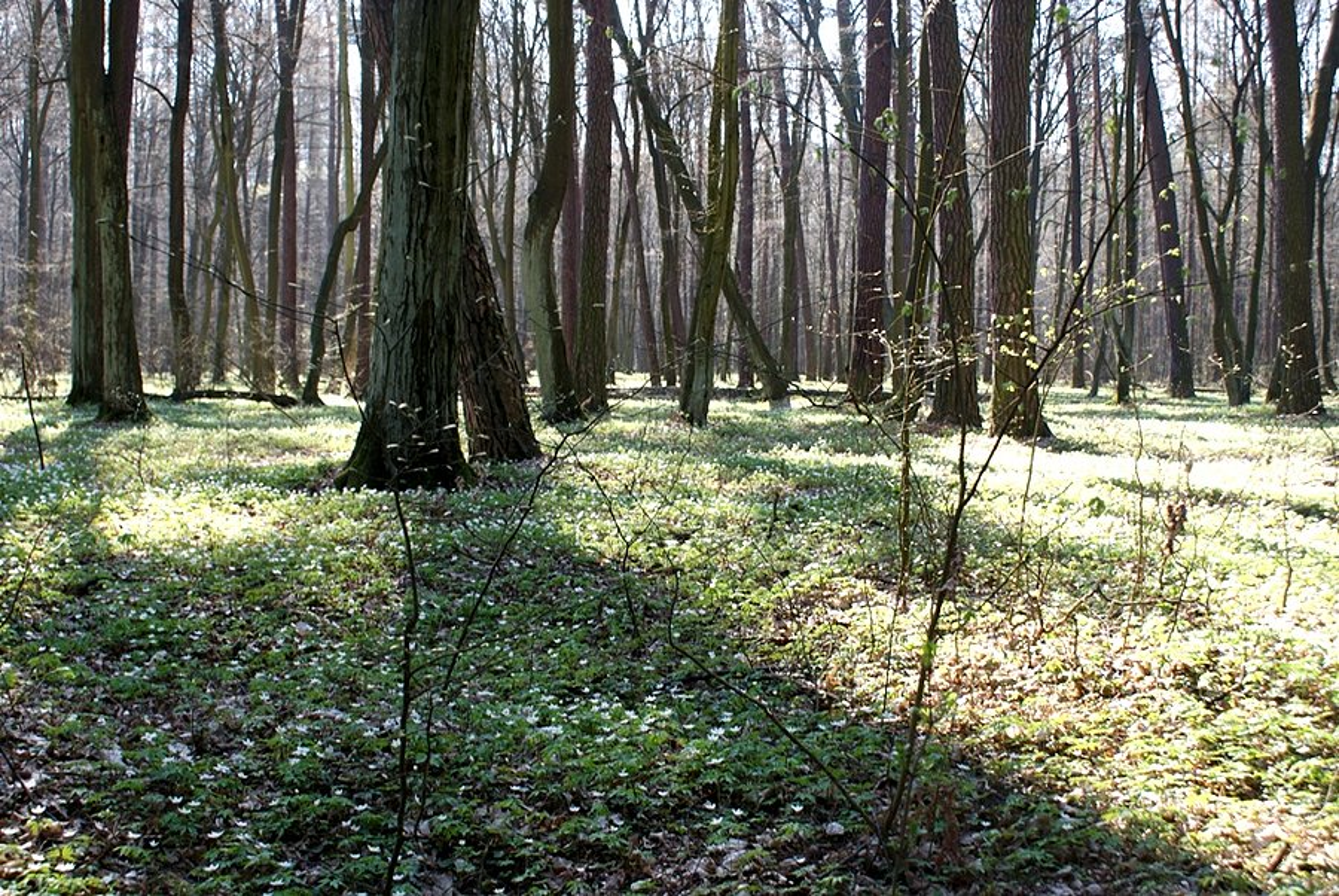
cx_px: 670
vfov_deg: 32.0
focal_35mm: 42
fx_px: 1564
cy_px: 448
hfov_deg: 46.4
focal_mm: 28
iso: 100
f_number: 5
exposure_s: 1/60
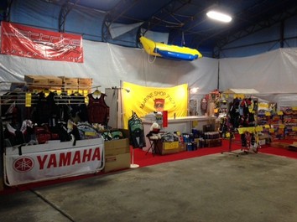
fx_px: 283
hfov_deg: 55.4
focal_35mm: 33
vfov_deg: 42.9
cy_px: 111
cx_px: 148
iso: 160
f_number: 2.4
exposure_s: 1/20
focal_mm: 4.12
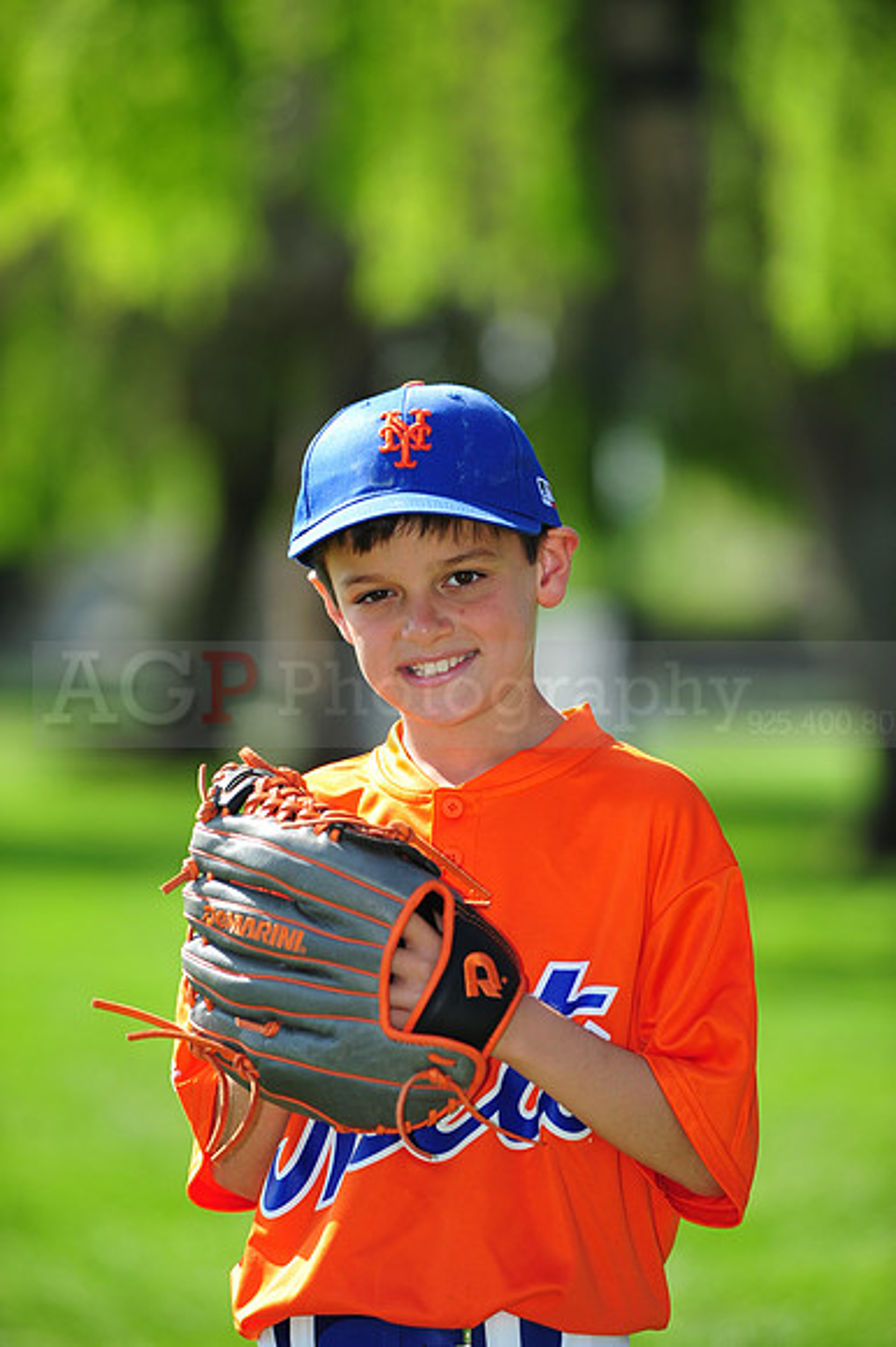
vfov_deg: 10.3
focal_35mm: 200
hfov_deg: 6.9
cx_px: 448
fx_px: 7475
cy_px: 674
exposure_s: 1/640
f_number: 4.5
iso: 200
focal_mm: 200
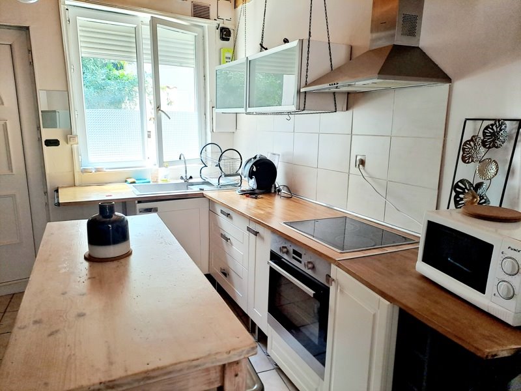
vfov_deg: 54.9
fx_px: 376
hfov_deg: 69.4
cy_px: 196
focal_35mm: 25
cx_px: 260
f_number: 1.8
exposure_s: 1/100
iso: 40
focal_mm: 4.65
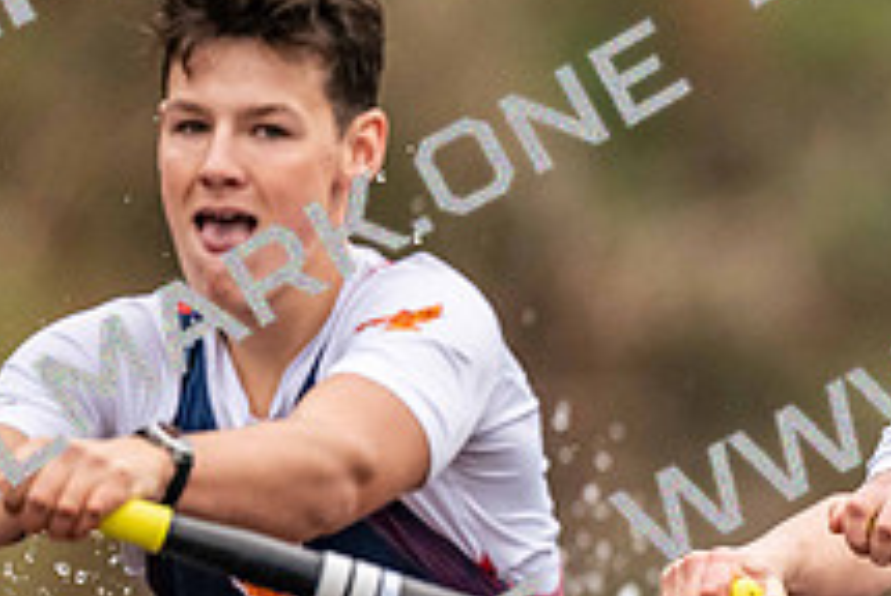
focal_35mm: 1616
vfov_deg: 0.9
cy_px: 573
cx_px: 1123
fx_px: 40050
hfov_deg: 1.3
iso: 3600
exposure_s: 1/2500
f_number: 4
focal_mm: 600
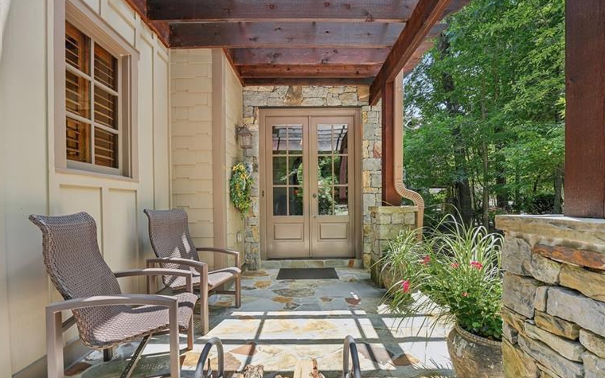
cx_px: 310
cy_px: 208
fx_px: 258
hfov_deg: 99.1
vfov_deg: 72.3
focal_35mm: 16
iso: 100
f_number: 8
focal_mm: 14.6
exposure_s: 1/50
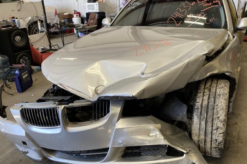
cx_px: 138
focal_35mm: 31
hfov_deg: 60.1
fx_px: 213
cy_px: 72
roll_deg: +1.4
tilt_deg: -14.9
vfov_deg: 42.2
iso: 80
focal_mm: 4.25
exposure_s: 1/121
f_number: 1.8
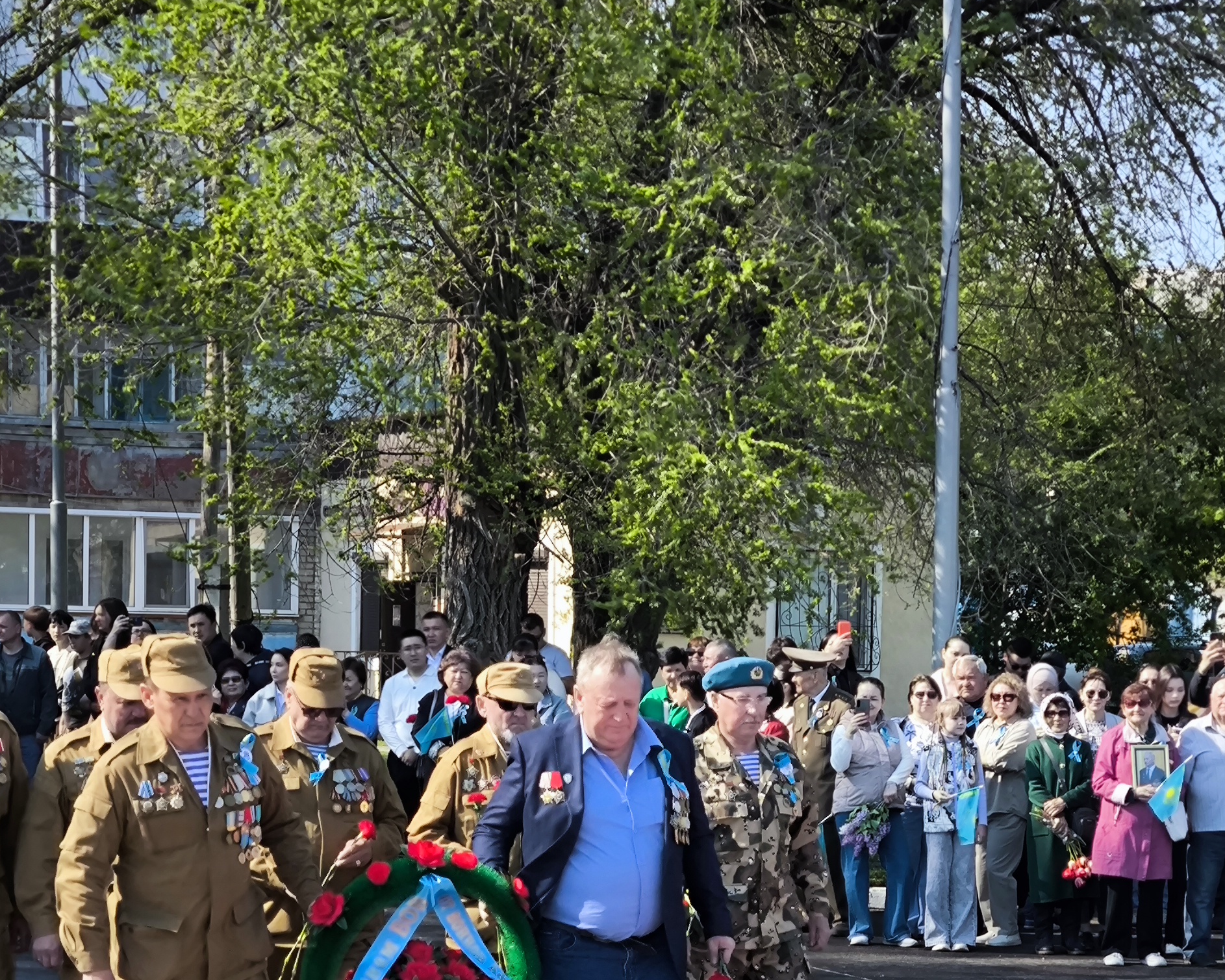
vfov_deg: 14.4
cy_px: 824
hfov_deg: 18.1
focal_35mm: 106
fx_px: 3843
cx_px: 618
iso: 50
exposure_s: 1/594
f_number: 1.9
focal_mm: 7.1
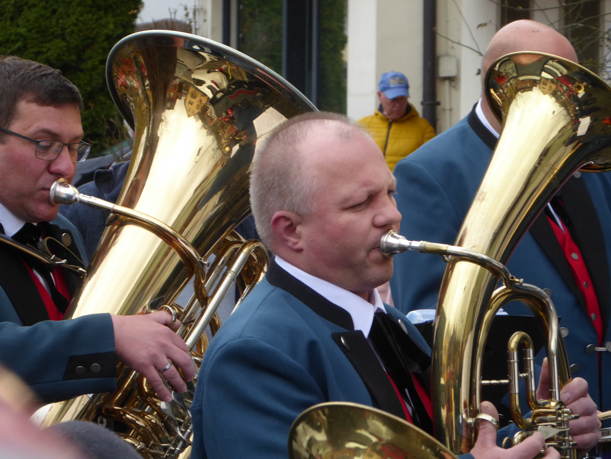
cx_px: 306
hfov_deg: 8.9
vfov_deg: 6.7
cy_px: 230
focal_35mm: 222
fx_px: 3918
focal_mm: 35.8
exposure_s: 1/200
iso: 160
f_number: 5.6
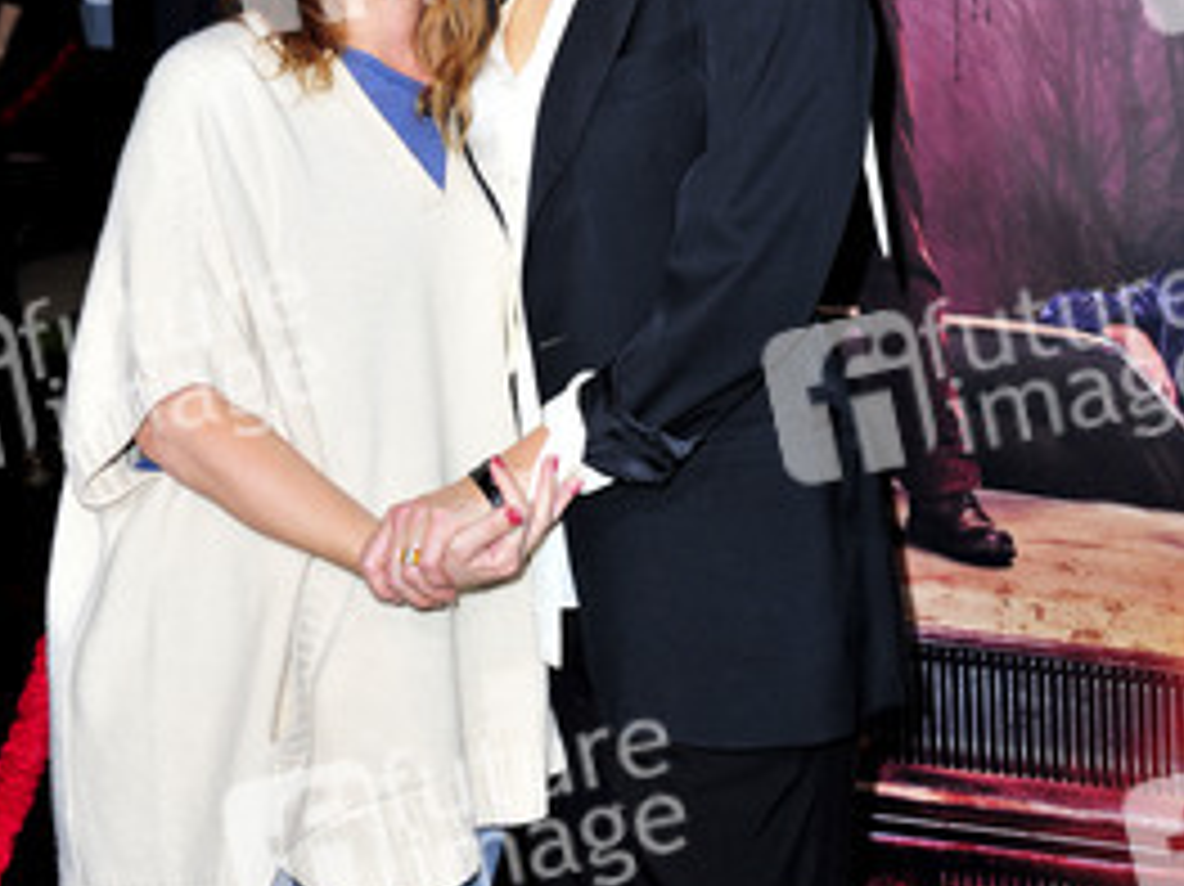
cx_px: 587
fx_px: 2906
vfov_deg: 17.2
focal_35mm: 85
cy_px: 153
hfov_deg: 23.0
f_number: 5.6
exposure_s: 1/320
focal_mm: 58
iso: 640
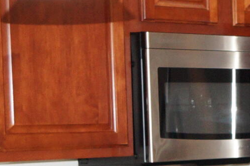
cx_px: 402
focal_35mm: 161
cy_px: 240
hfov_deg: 12.0
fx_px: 1118
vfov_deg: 8.4
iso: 800
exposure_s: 1/160
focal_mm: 18
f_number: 4
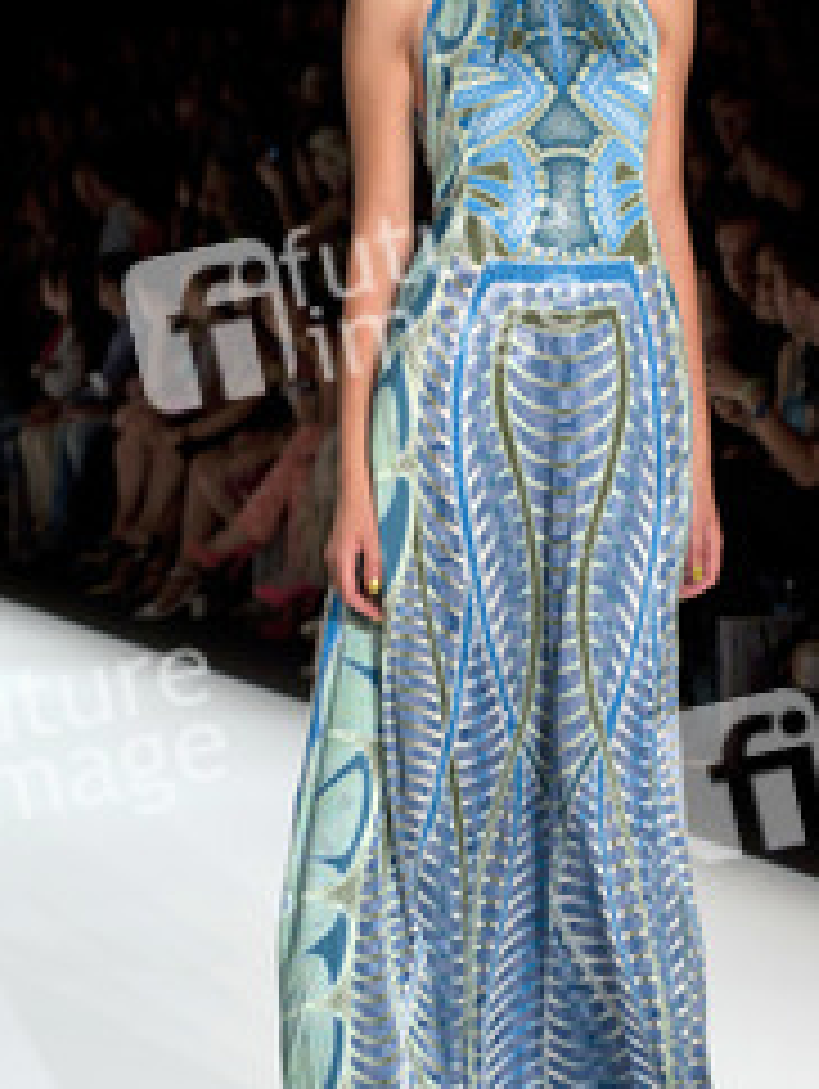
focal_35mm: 127
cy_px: 531
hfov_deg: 11.7
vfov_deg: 15.5
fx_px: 3999
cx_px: 486
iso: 1600
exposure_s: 1/250
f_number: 7.1
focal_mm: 80
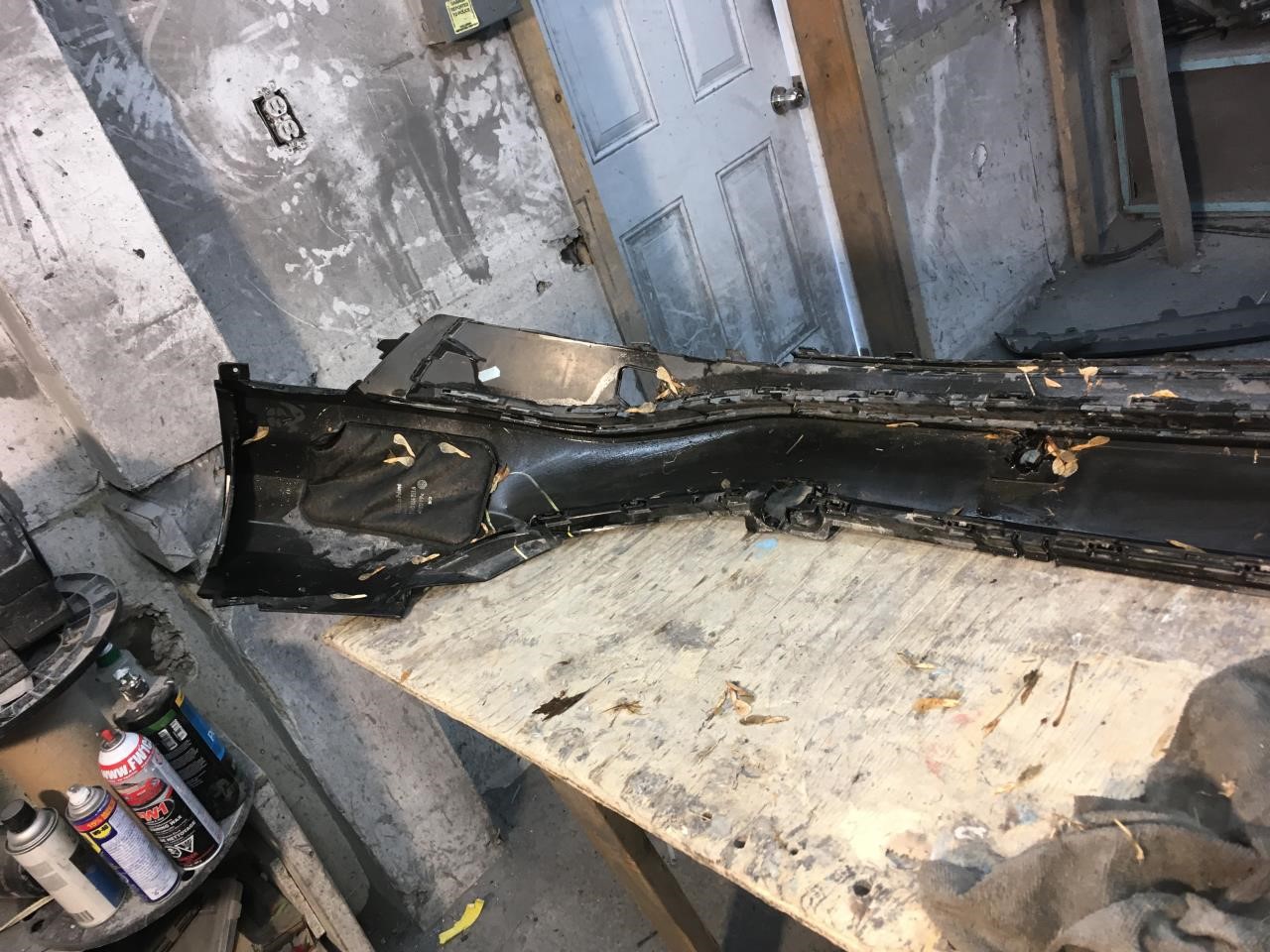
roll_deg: +21.3
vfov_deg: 48.2
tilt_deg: -26.5
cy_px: 476
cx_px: 635
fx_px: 1064
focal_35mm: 29
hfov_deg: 61.7
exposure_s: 1/30
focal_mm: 4.15
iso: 32
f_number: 2.2
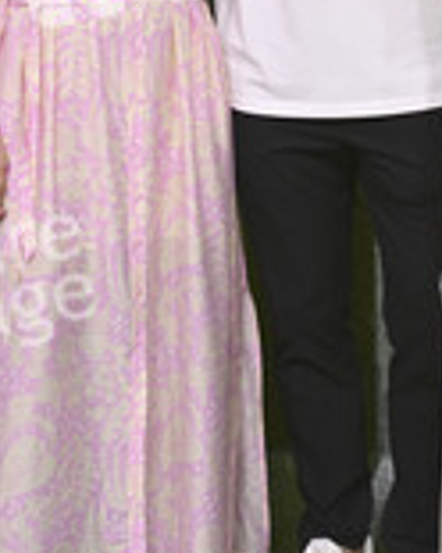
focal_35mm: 87
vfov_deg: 21.7
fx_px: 1423
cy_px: 121
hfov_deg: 17.6
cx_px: 299
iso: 800
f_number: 4
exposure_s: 1/250
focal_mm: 36
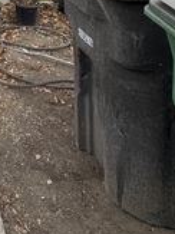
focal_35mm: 55
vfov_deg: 27.4
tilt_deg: -7.6
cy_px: -90
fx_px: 371
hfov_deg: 21.9
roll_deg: -0.1
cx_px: -90
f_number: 2.2
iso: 40
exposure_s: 1/421
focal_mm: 2.22
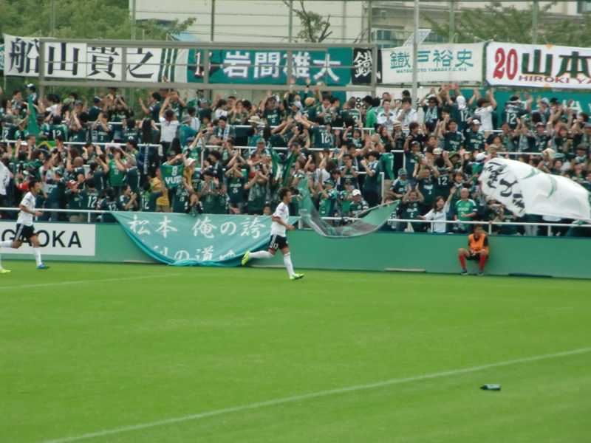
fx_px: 4098
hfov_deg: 8.2
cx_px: 296
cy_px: 222
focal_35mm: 240
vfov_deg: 6.2
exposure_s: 1/250
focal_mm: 43
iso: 250
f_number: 5.8
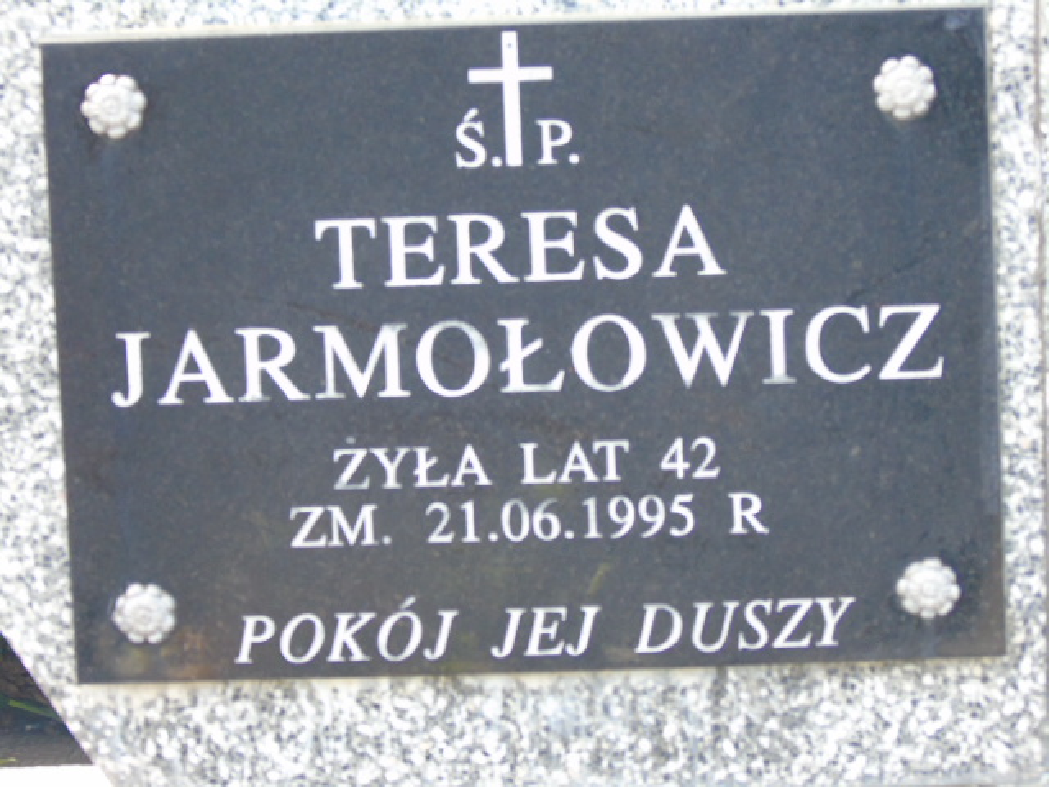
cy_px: 394
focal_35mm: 186
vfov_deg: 8.0
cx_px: 524
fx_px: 5637
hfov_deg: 10.6
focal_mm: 33
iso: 400
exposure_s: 1/80
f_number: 5
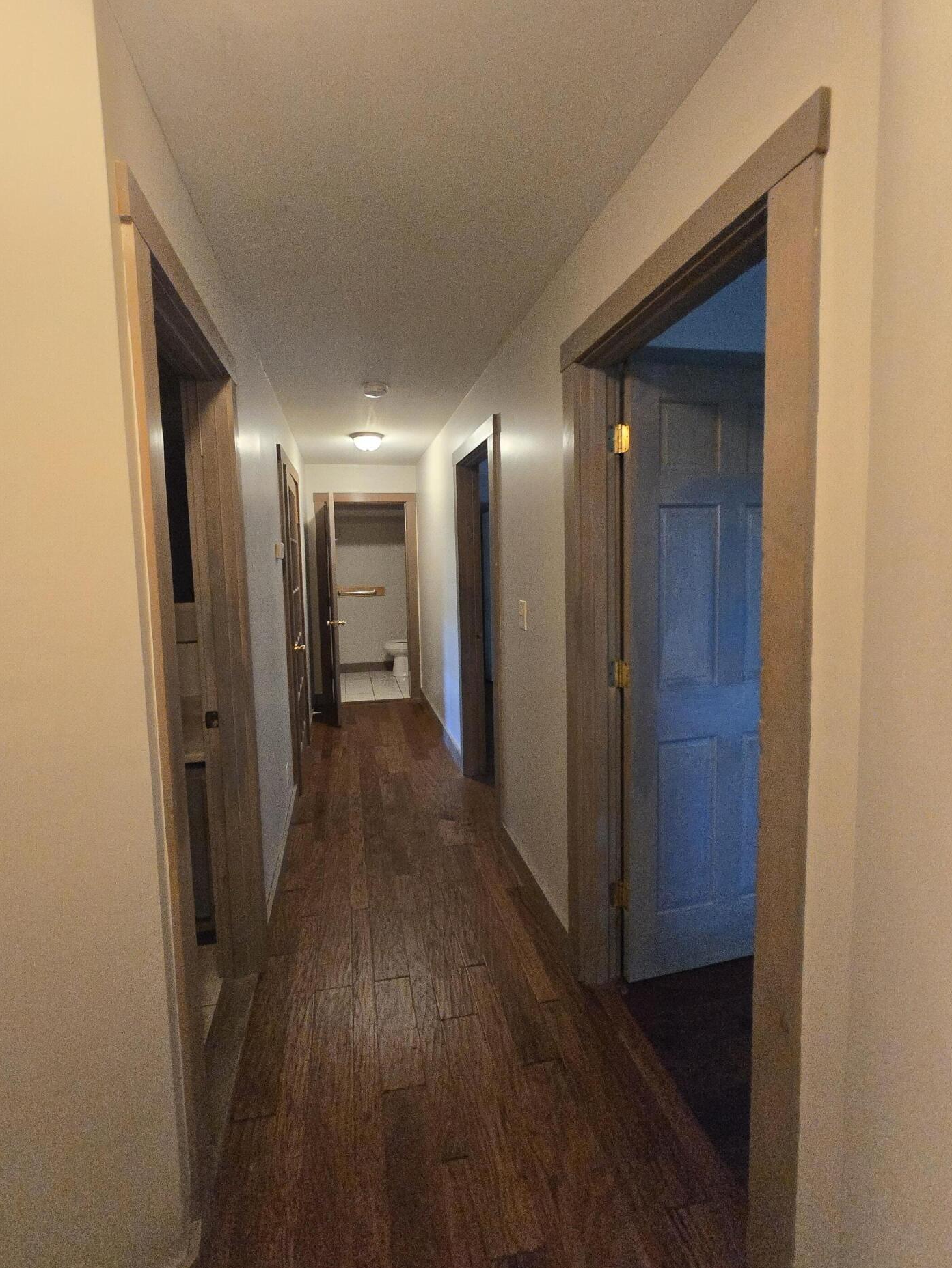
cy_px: 605
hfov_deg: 85.6
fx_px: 513
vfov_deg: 102.0
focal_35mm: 14
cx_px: 446
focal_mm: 1.7
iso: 640
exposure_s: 1/60
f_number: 2.2
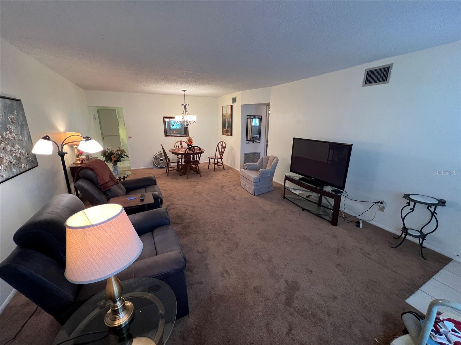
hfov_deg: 106.2
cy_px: 172
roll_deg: -0.4
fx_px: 173
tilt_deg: -16.0
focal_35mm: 13
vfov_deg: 89.9
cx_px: 230
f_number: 1.8
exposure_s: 1/60
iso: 200
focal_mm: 1.57
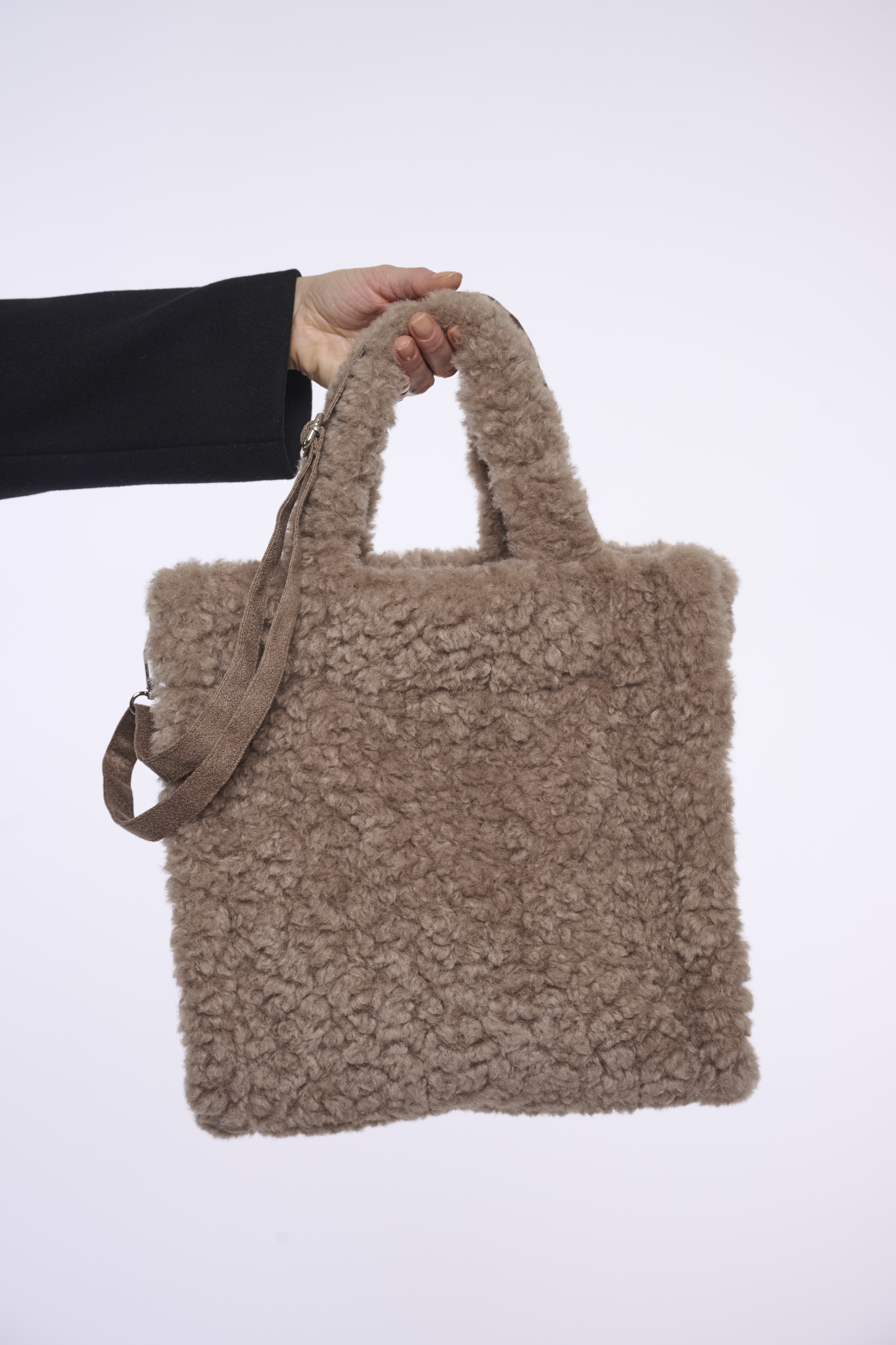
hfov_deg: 23.0
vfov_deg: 33.9
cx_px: 448
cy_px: 672
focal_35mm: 59
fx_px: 2202
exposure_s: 1/160
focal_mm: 59
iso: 125
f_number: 8
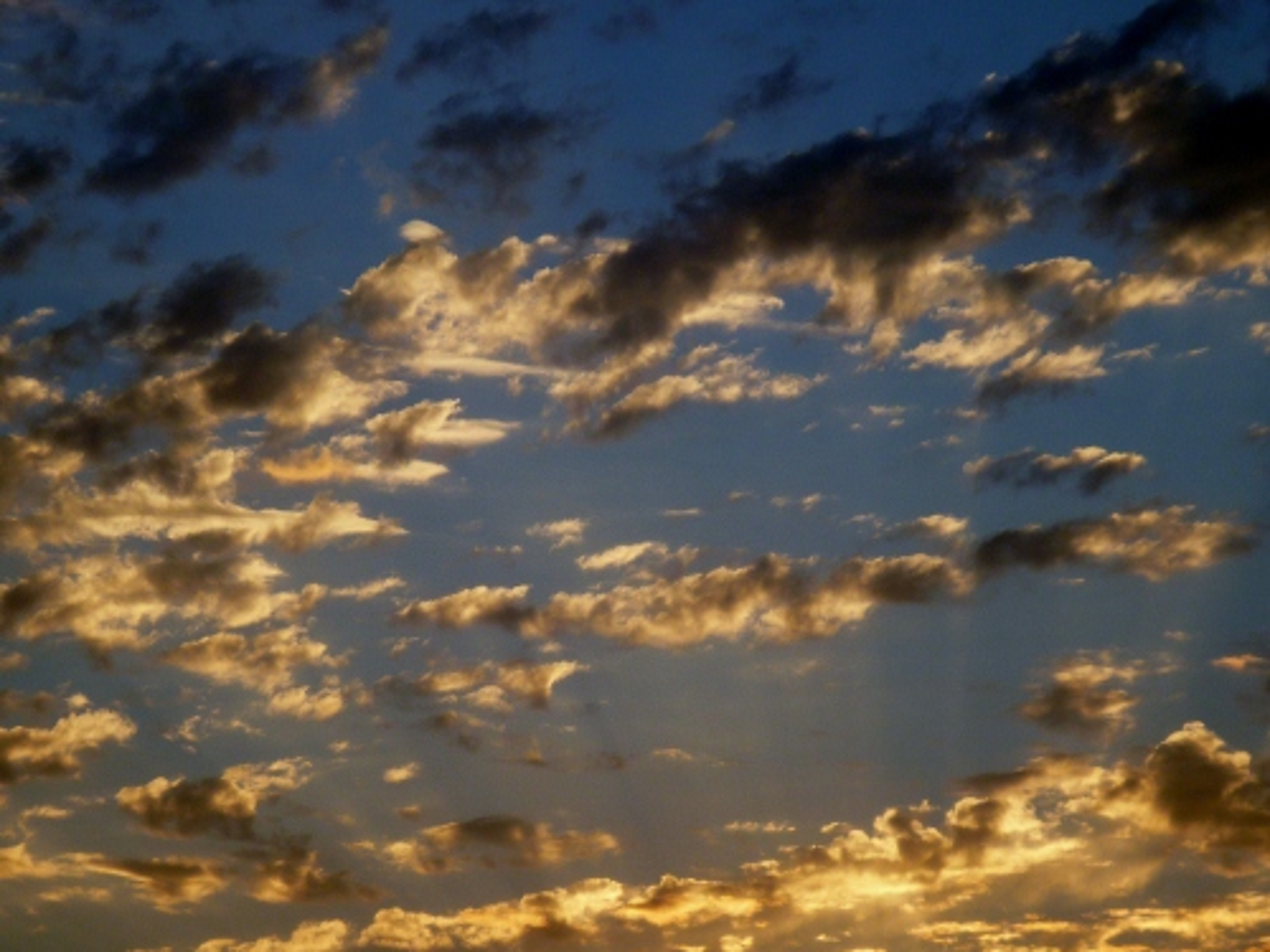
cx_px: 635
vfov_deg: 9.5
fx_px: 5723
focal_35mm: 156
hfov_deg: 12.7
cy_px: 476
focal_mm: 21.5
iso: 100
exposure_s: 1/250
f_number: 5.9
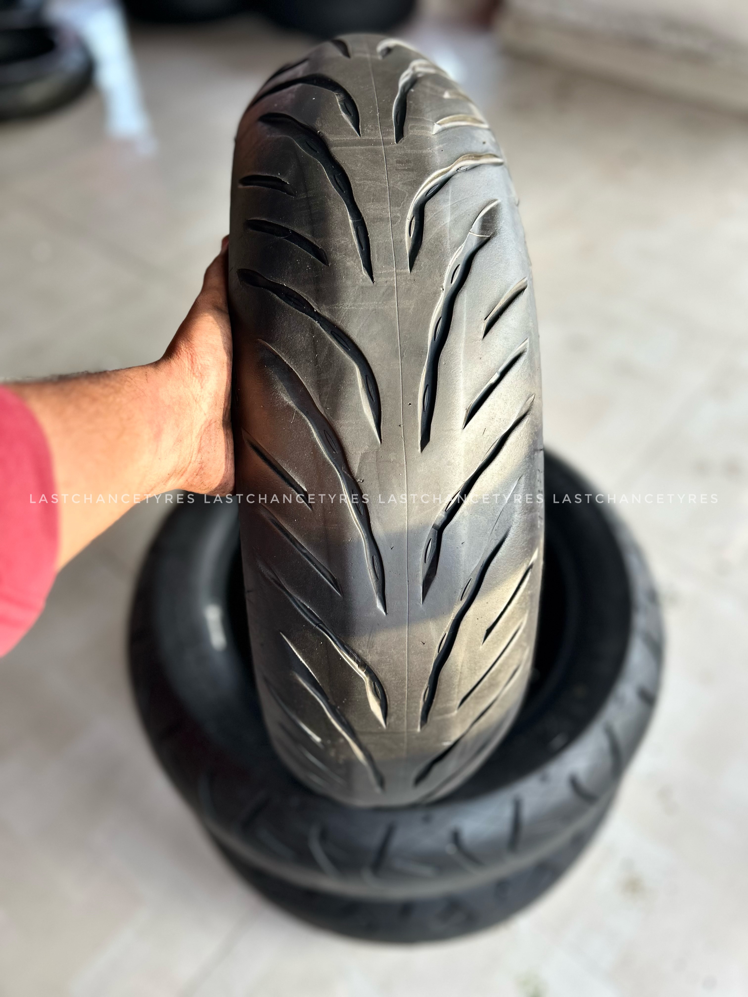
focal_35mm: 26
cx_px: 374
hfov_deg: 53.1
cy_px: 498
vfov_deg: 67.3
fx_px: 749
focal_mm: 5.7
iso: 80
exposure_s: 1/100
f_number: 1.5
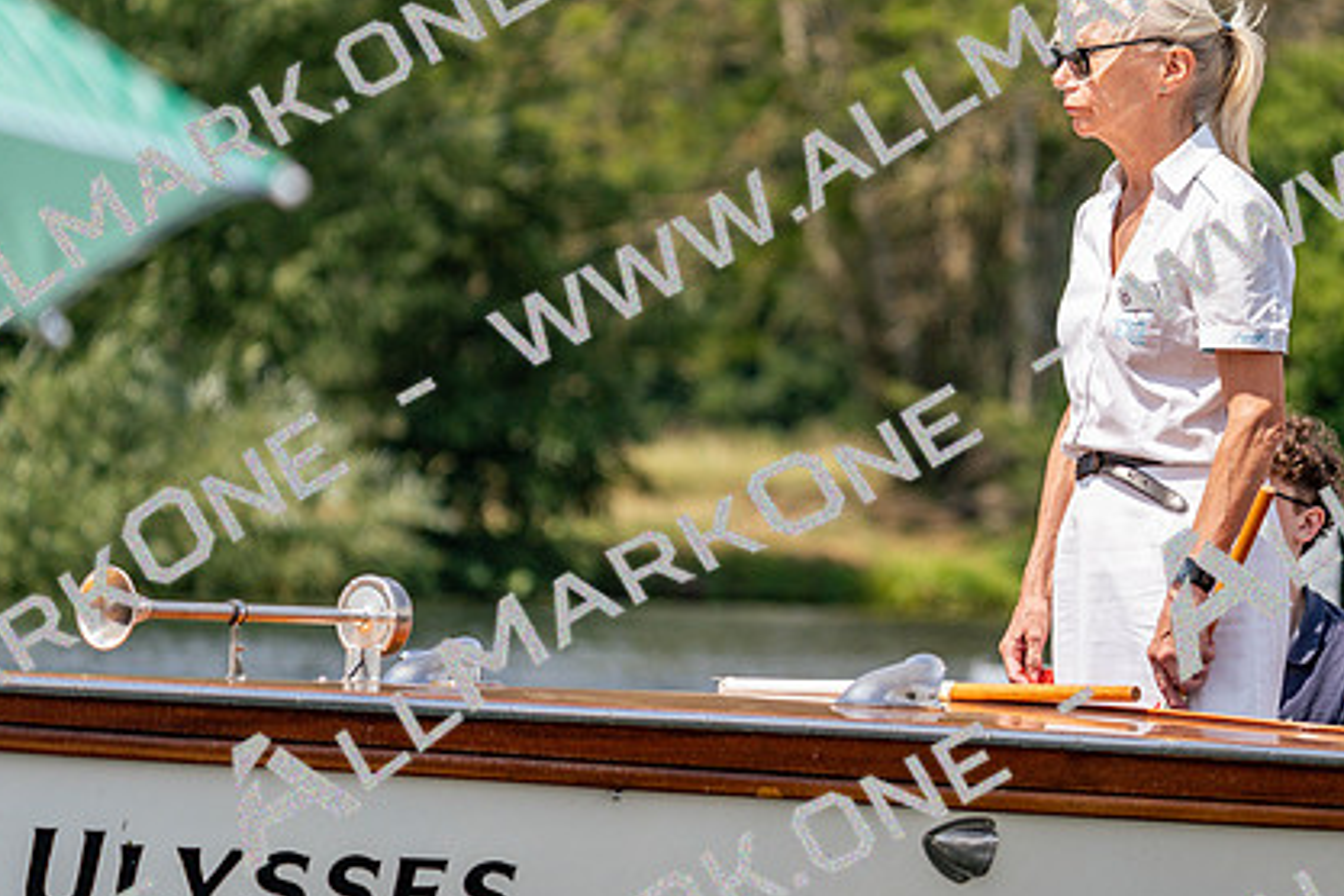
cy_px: 375
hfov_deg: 6.7
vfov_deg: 4.5
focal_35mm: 306
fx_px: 11423
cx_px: 886
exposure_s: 1/1600
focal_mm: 220
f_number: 5.6
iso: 200
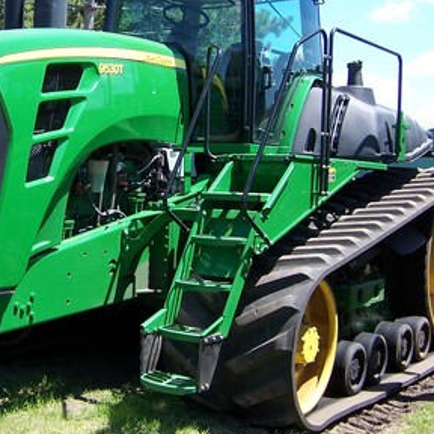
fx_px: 780
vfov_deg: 31.0
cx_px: 102
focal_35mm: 55
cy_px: 170
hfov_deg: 30.5
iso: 80
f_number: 3.4
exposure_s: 1/350
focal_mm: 5.5
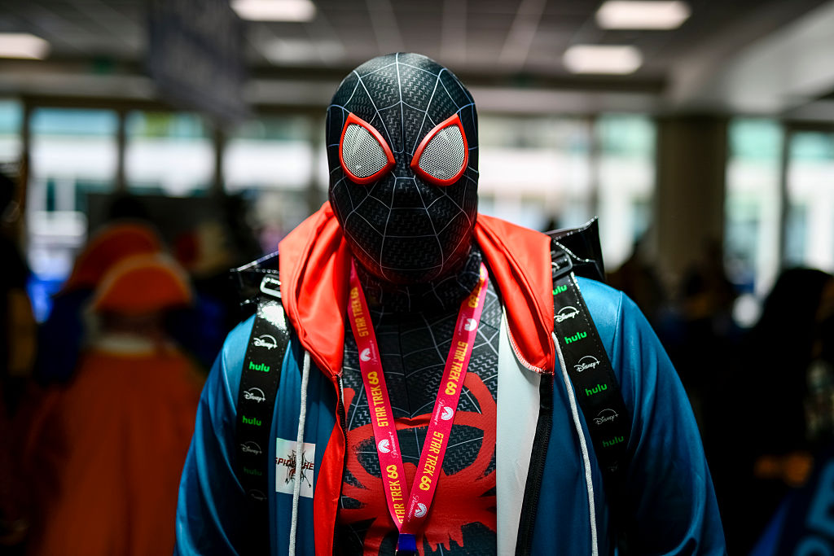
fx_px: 1158
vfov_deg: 27.0
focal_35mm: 50
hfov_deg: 39.6
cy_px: 278
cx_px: 417
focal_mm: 50
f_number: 1.4
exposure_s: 1/1250
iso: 100
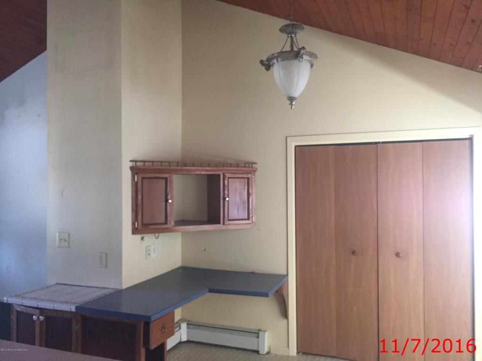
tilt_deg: -0.3
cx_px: 241
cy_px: 180
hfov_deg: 61.7
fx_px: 404
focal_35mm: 29
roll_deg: -1.4
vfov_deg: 48.2
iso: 250
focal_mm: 4.15
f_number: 2.2
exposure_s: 1/20
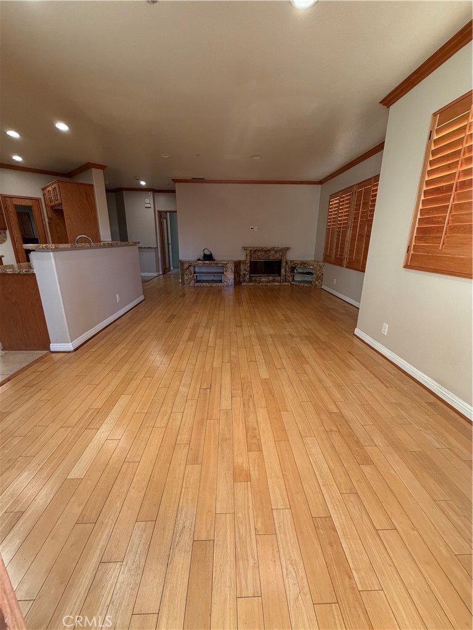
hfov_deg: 85.7
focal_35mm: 14
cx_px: 236
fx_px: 255
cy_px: 315
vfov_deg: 102.1
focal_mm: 2.22
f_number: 2.2
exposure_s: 1/120
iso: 250
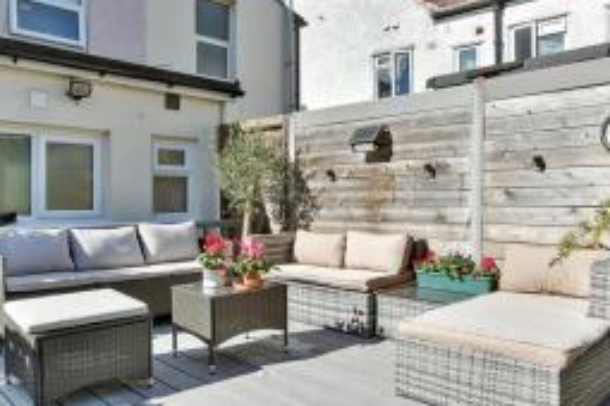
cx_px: 299
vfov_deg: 46.4
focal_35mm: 28
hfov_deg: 65.5
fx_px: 474
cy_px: 202
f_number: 8
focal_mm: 10
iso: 160
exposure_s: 1/320
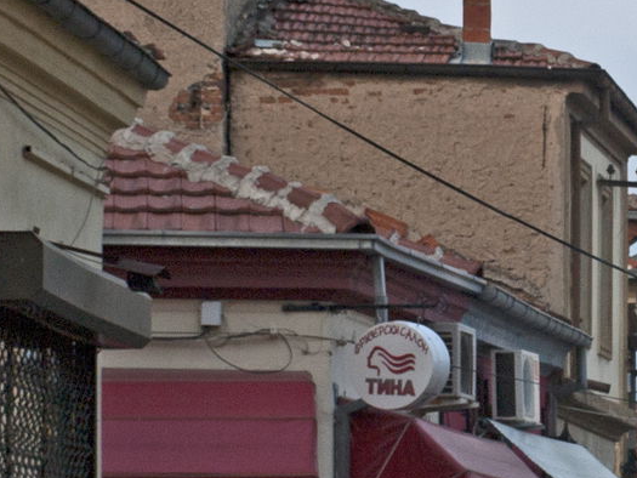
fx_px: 5246
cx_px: 784
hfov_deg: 6.9
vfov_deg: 5.2
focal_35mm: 285
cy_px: 414
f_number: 5.5
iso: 400
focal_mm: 39
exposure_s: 1/80
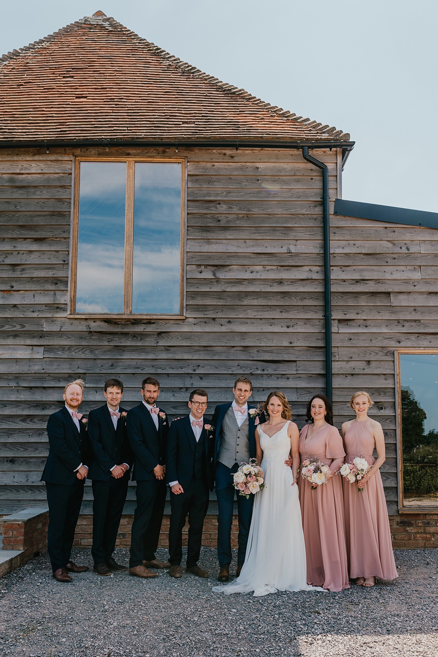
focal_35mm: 35
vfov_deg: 54.4
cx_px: 219
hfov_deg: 37.9
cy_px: 328
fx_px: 639
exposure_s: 1/400
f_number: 6.3
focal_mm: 35
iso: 100
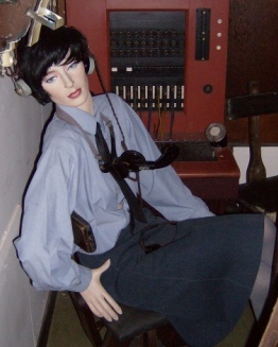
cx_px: 155
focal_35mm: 48
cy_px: 154
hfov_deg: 31.5
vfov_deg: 38.7
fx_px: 493
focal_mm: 6
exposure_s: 1/60
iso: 200
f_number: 2.8
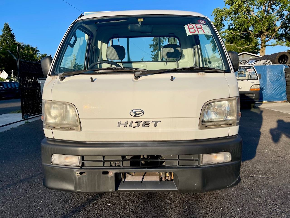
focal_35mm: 25
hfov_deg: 69.4
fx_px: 209
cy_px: 109
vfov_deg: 54.9
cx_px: 145
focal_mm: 5.1
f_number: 1.6
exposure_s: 1/3257
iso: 32
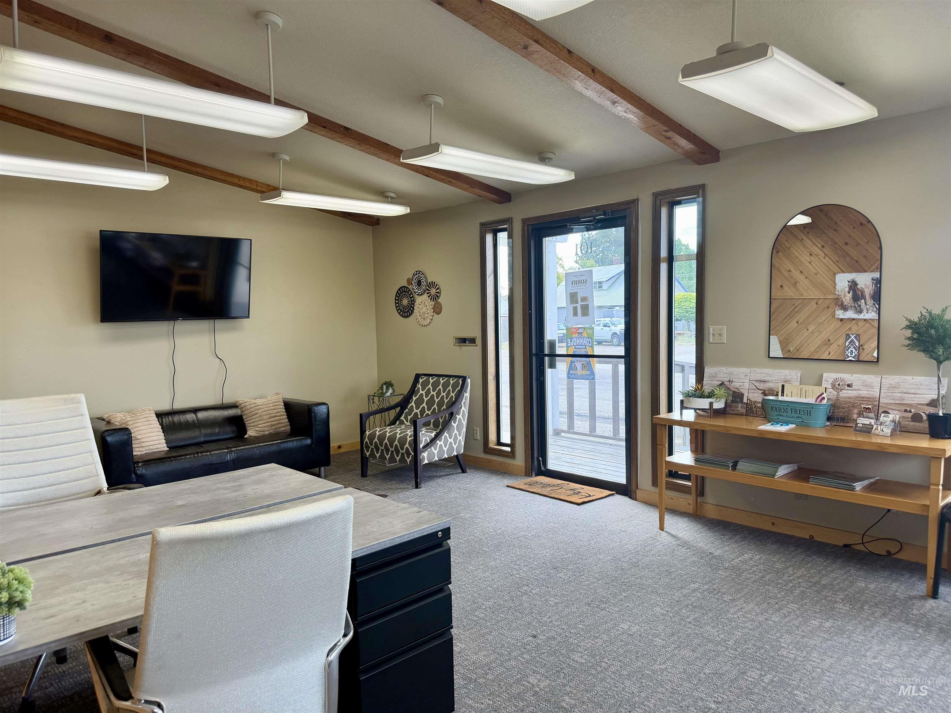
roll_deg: +1.7
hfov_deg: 71.6
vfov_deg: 56.8
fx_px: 659
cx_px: 476
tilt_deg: -3.8
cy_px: 356
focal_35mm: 24
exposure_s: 1/177
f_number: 1.78
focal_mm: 6.76
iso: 80
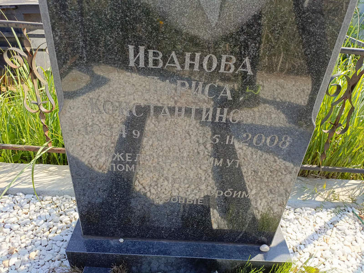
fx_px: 263
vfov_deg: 54.9
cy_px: 136
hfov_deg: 69.4
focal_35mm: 25
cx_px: 182
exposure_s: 1/275
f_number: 1.69
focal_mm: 4.76
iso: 112
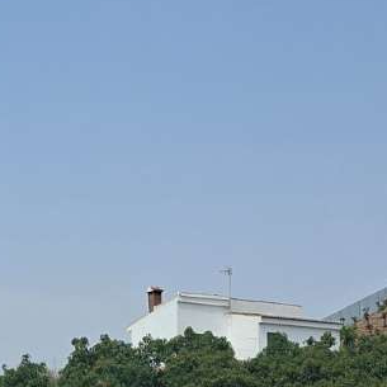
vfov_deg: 17.1
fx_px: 1265
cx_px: -34
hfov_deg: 16.9
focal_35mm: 100
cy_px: 370
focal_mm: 5.54
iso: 50
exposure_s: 1/1815
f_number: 1.8
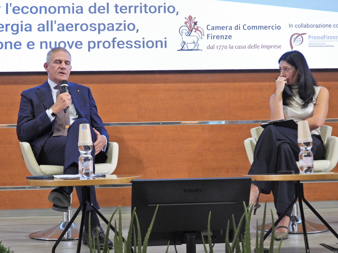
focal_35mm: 50
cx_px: 169
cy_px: 126
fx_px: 488
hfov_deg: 38.2
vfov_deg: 29.1
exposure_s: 1/125
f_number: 3.5
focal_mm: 8.9
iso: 800
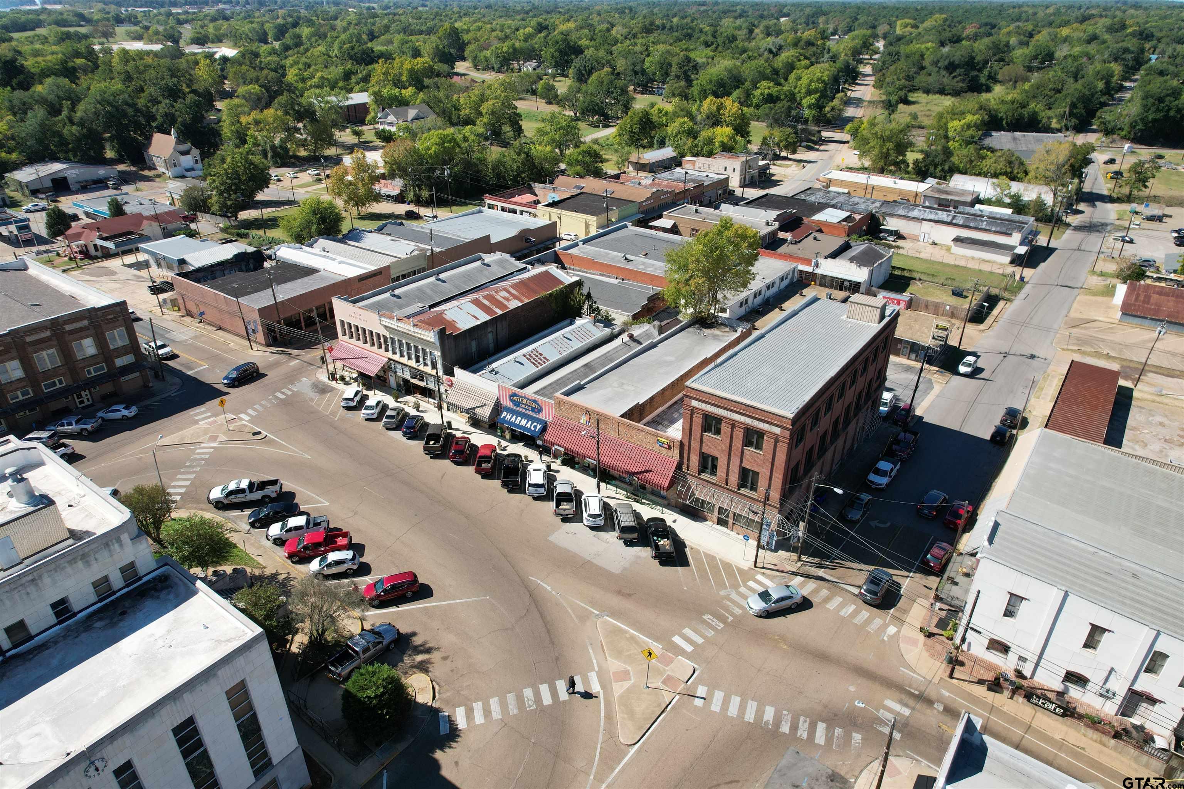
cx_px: 592
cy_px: 394
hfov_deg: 78.6
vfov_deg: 57.2
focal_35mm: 22
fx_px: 723
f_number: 2.8
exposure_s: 1/2000
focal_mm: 8.38
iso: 150
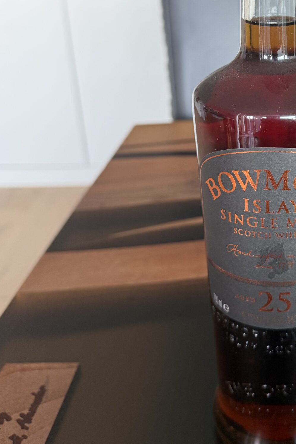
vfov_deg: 44.6
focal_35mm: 43
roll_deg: +0.4
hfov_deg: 29.5
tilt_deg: -21.2
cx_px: 281
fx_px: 530
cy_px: 140
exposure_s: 1/50
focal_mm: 6.76
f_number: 1.78
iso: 250
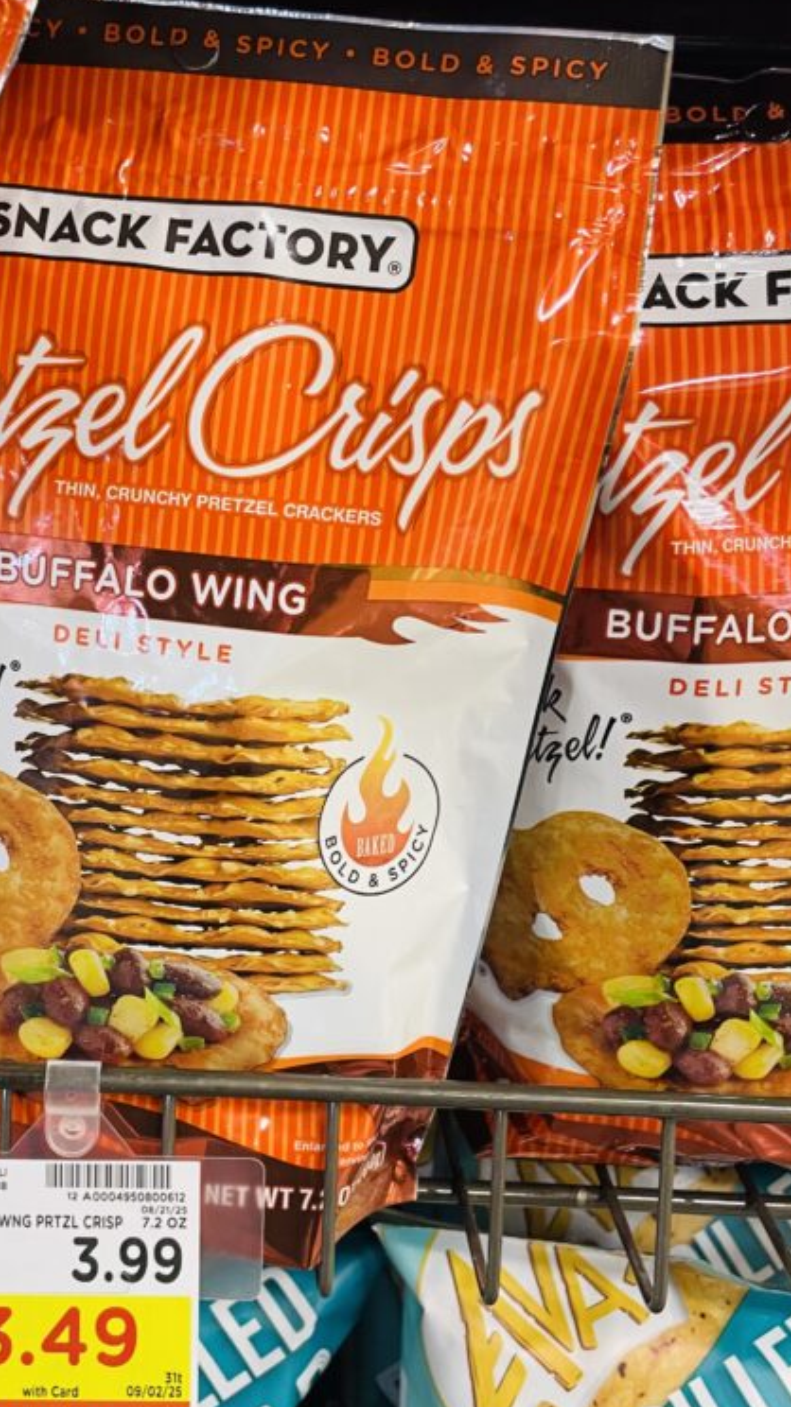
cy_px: 790
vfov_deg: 51.5
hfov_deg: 29.9
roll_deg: -1.5
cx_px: 204
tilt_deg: -22.3
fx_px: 1456
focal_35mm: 39
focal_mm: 4.2
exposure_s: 1/60
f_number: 1.6
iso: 160
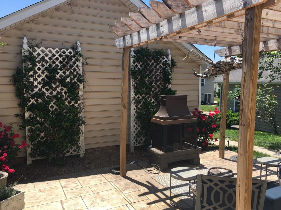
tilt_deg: -5.0
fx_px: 243
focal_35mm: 30
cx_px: 144
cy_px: 107
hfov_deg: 60.0
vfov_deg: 46.8
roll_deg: -0.4
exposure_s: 1/950
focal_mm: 4.15
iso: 25
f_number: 2.2
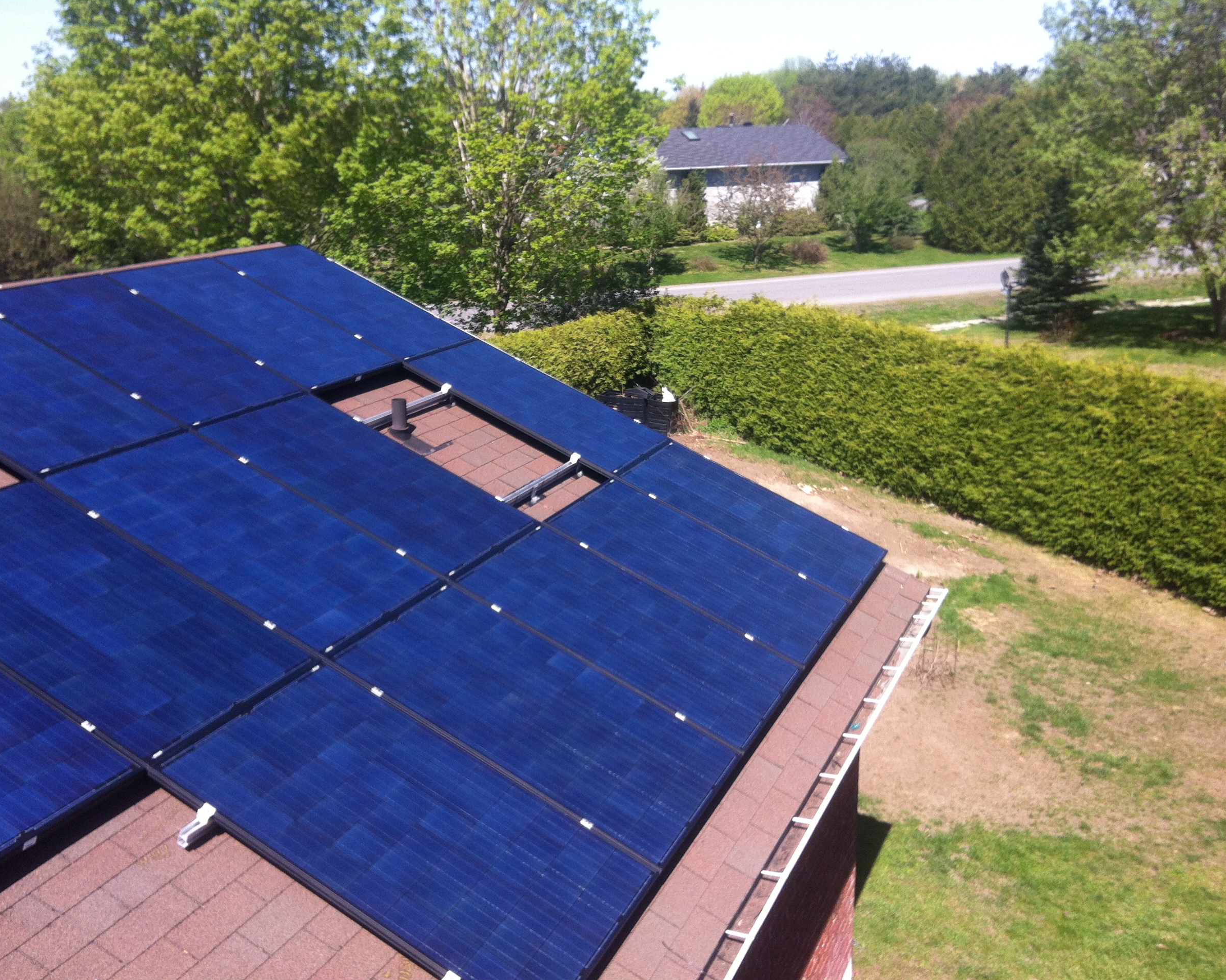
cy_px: 489
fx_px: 1343
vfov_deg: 40.1
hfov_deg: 49.0
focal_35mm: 37
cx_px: 565
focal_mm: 3.85
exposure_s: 1/686
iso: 80
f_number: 2.8
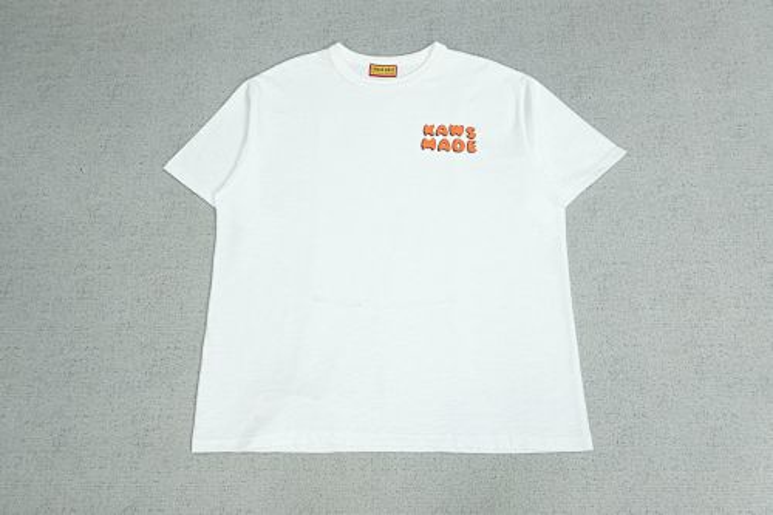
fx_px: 515
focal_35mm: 24
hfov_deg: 73.8
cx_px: 386
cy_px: 258
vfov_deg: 53.1
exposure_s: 1/160
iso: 1000
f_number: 8
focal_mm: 16
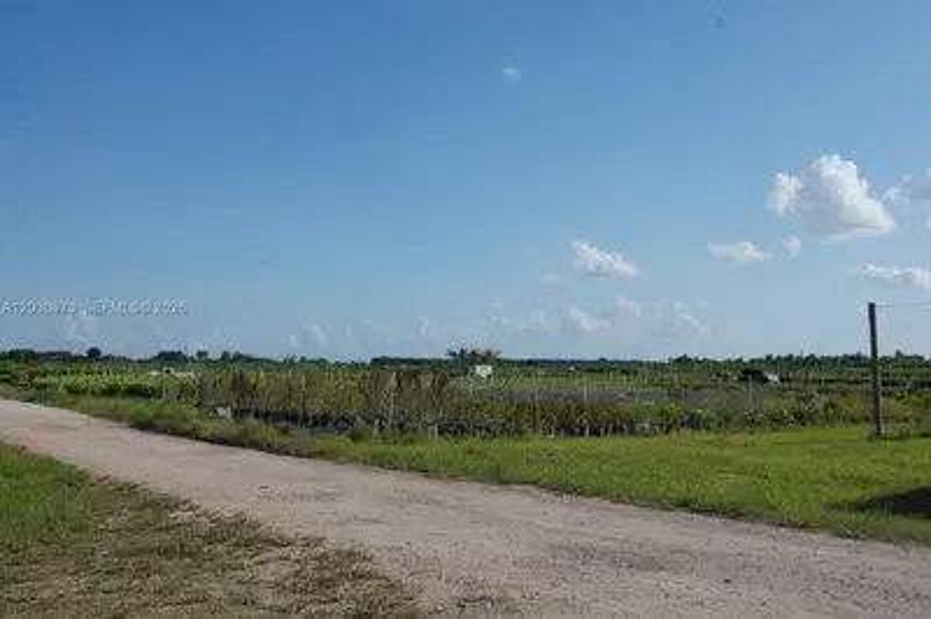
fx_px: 1008
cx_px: 466
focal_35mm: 39
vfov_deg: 34.2
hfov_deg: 49.6
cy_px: 310
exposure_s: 1/400
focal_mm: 26
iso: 200
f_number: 10
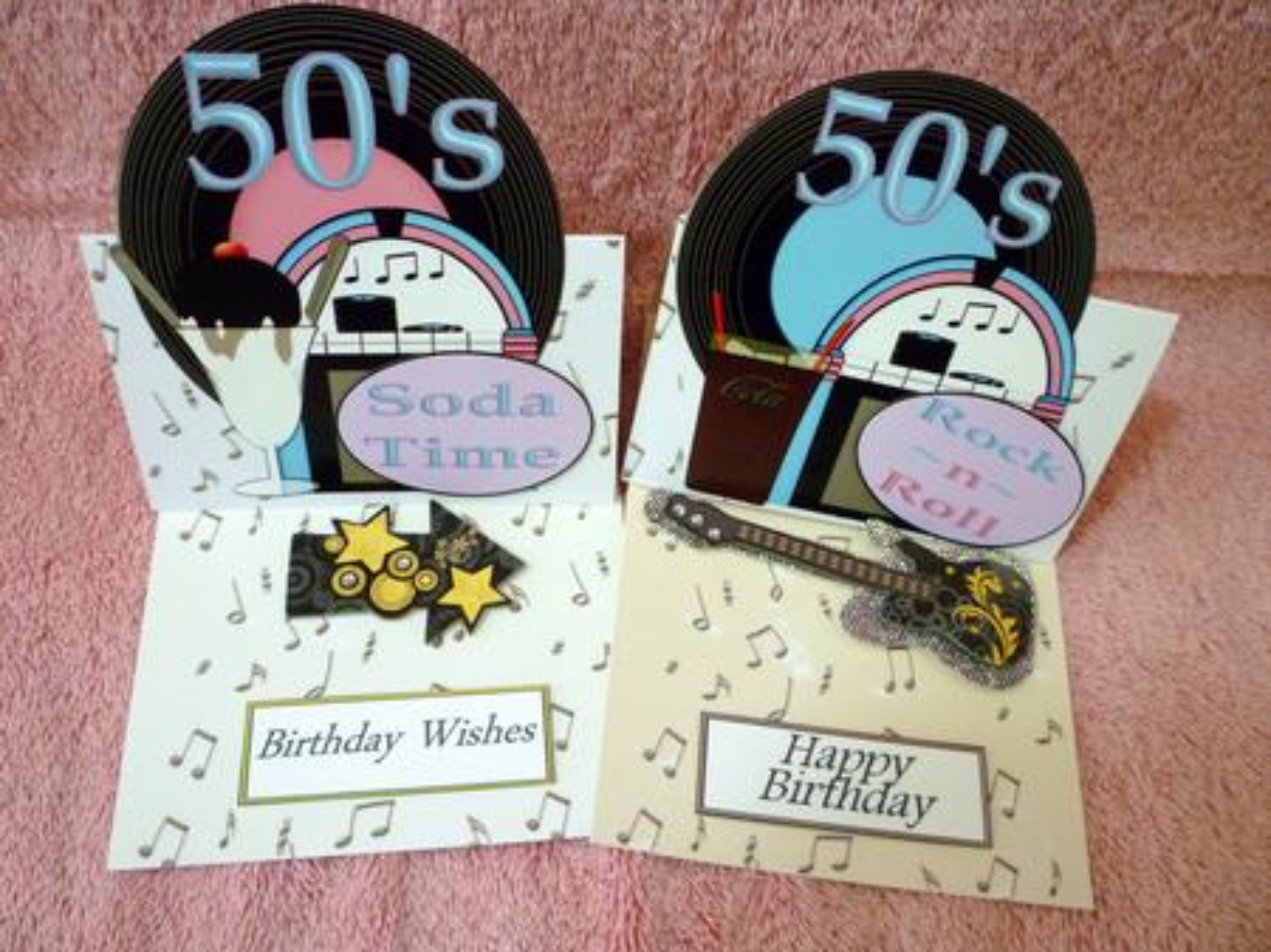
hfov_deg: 61.7
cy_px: 476
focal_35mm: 29
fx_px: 1064
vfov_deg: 48.2
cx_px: 636
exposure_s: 1/13
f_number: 3.3
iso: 400
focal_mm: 5.2
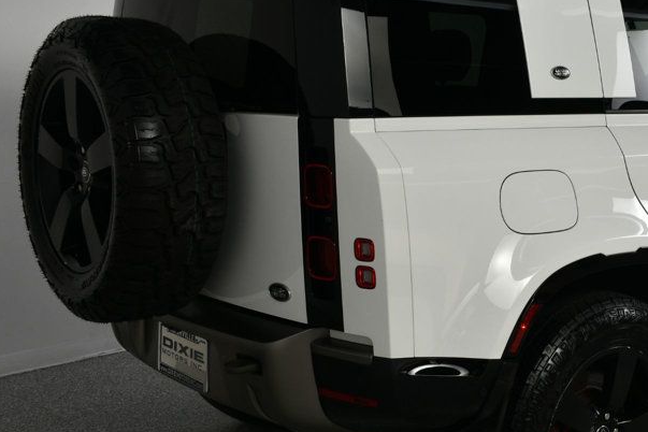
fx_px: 1008
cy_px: 241
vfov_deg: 24.2
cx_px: 538
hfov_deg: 34.3
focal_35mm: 56
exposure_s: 1/160
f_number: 13
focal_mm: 22
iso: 100
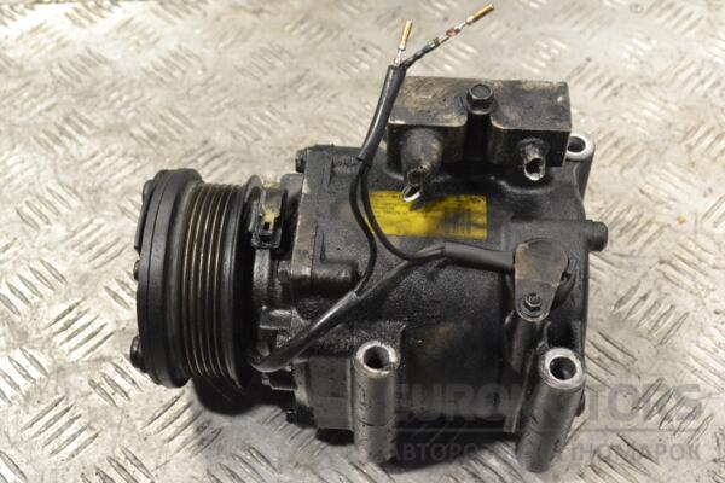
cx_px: 362
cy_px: 242
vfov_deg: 28.1
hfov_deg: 41.1
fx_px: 967
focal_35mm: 48
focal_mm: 32
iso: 3200
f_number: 7.1
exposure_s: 1/200
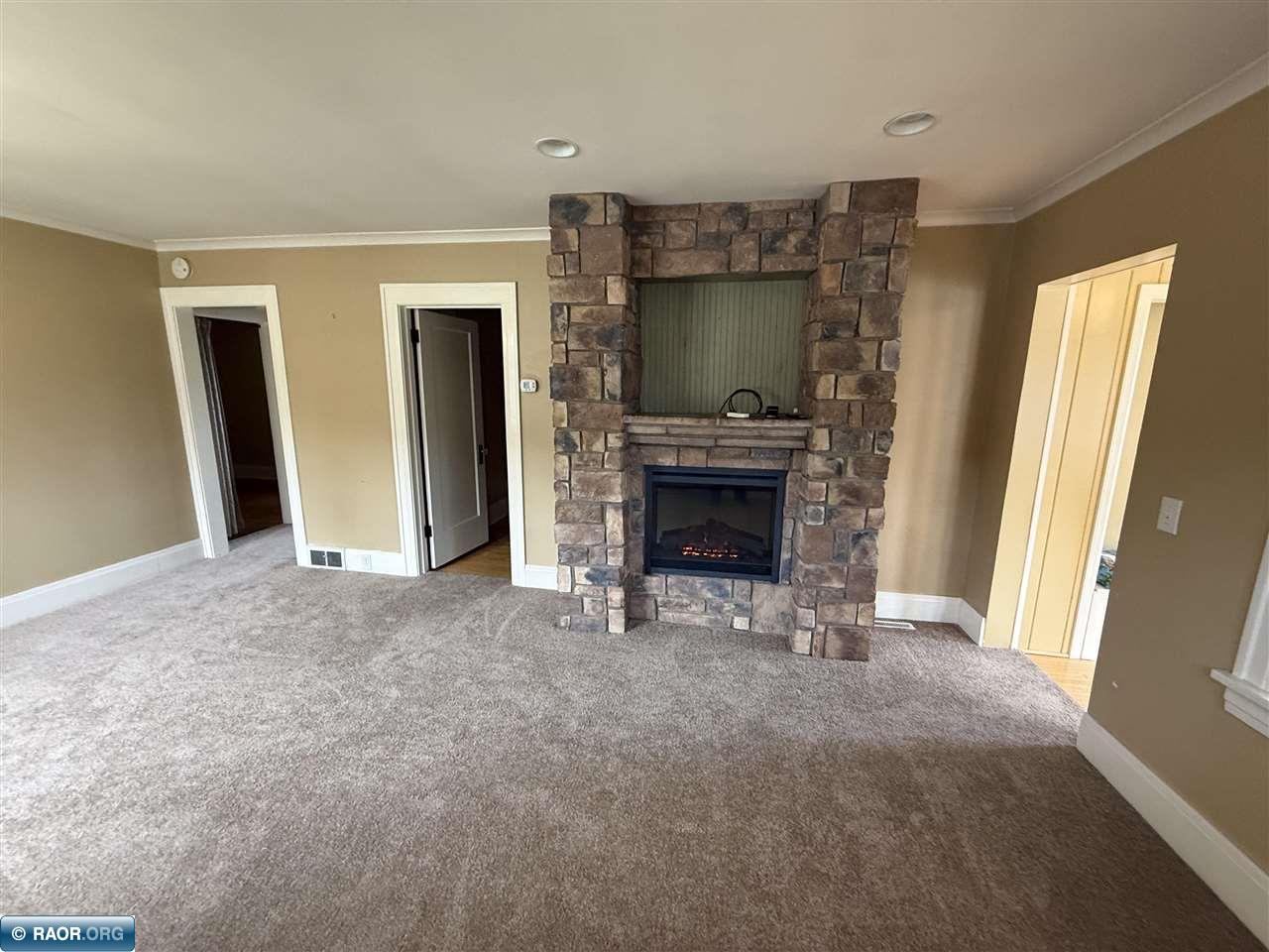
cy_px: 476
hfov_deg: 102.1
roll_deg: -0.8
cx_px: 634
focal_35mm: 14
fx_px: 513
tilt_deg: -10.3
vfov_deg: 85.7
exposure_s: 1/60
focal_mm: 2.22
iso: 500
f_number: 2.2
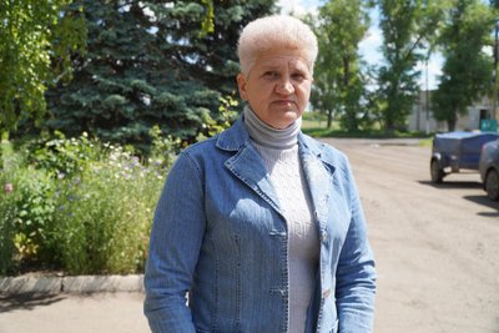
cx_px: 250
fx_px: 541
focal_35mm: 39
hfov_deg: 49.5
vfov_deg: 34.2
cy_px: 166
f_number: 4.5
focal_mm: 26
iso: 100
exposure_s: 1/500
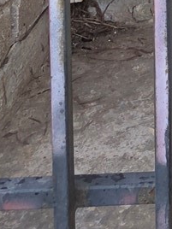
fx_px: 1166
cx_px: 604
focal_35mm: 176
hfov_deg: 7.1
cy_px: -542
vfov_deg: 8.6
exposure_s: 1/120
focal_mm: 6.3
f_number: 1.7
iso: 12
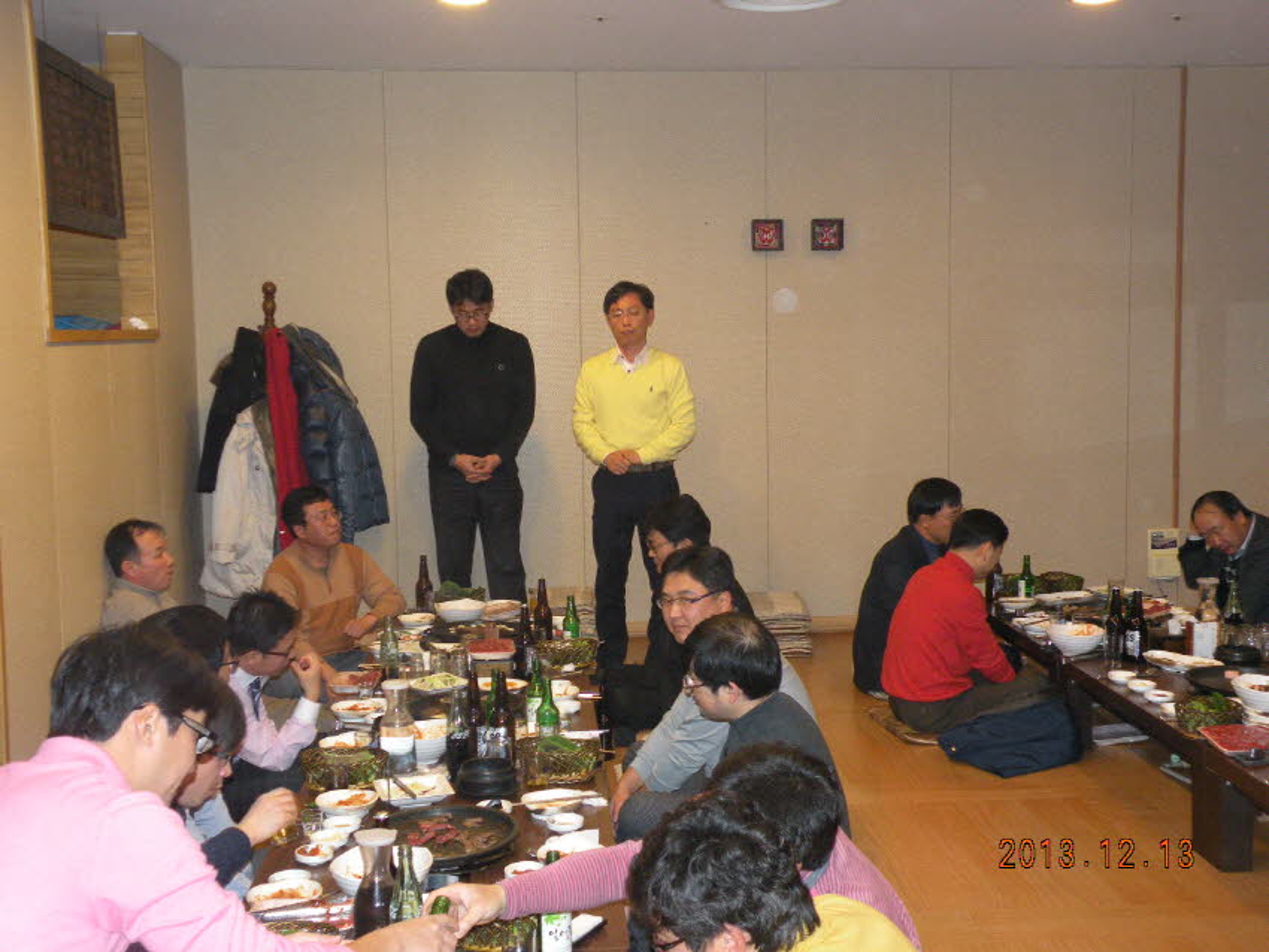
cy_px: 476
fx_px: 1540
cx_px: 634
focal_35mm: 42
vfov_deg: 34.4
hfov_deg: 44.8
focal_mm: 7.4
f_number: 3.2
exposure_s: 1/30
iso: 249
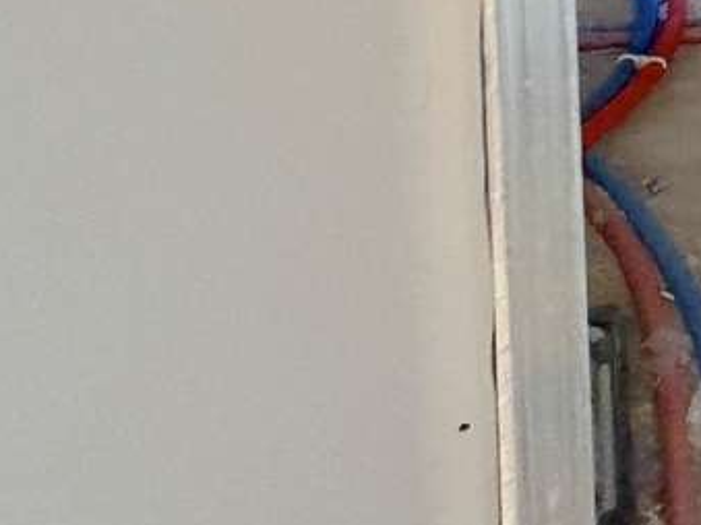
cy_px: -547
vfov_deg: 17.0
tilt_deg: -5.0
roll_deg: -5.5
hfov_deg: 19.0
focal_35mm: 62
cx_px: 1398
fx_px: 1255
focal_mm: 2.22
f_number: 2.2
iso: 400
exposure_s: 1/60
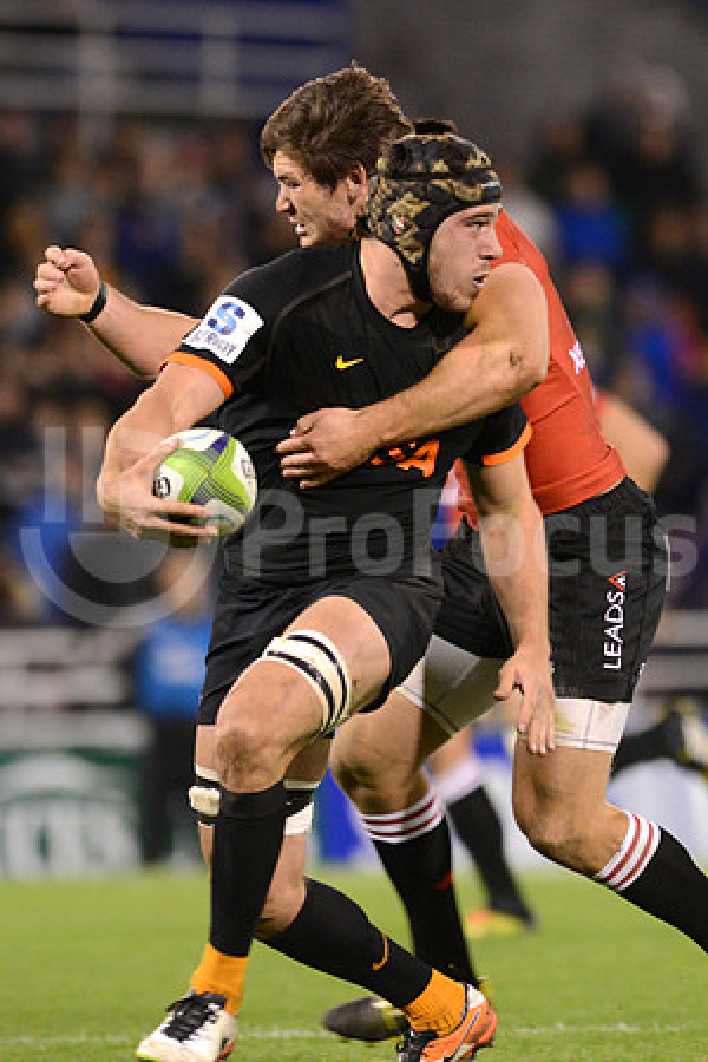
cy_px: 531
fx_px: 12389
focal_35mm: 420
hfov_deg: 3.3
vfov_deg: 4.9
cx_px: 354
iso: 4500
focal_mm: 420
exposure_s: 1/640
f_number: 4
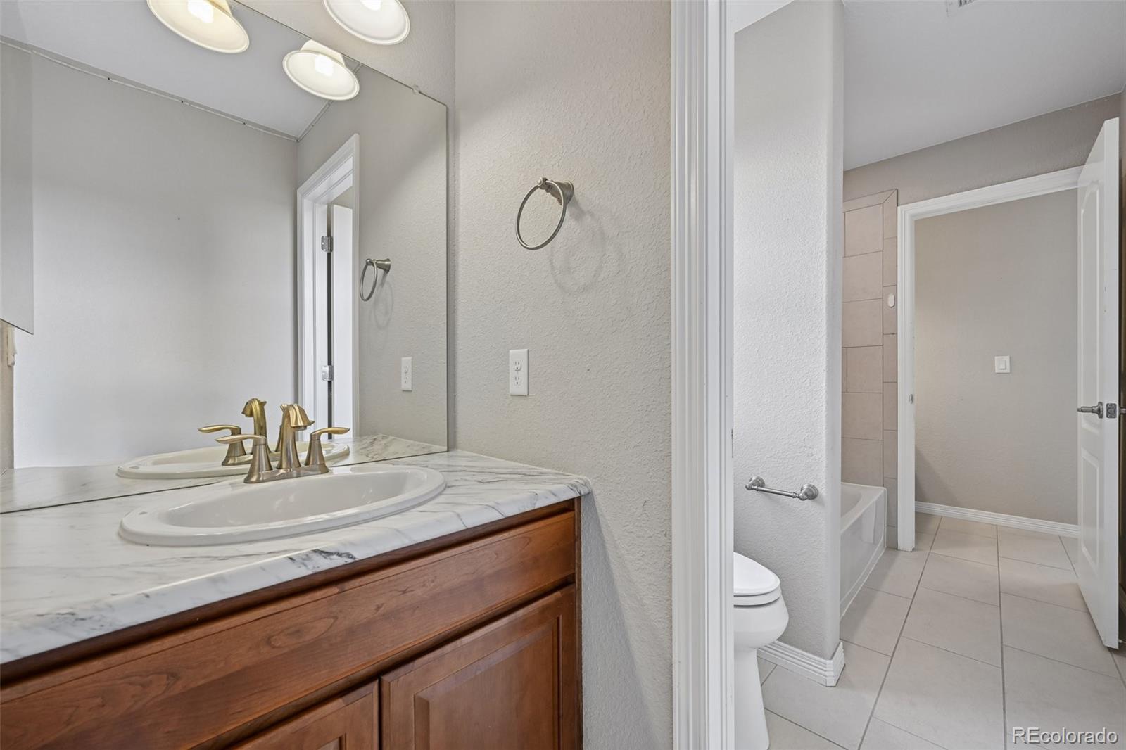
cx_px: 563
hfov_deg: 104.3
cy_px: 375
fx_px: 438
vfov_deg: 81.2
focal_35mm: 14
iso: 220
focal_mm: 14
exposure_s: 1/15
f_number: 9
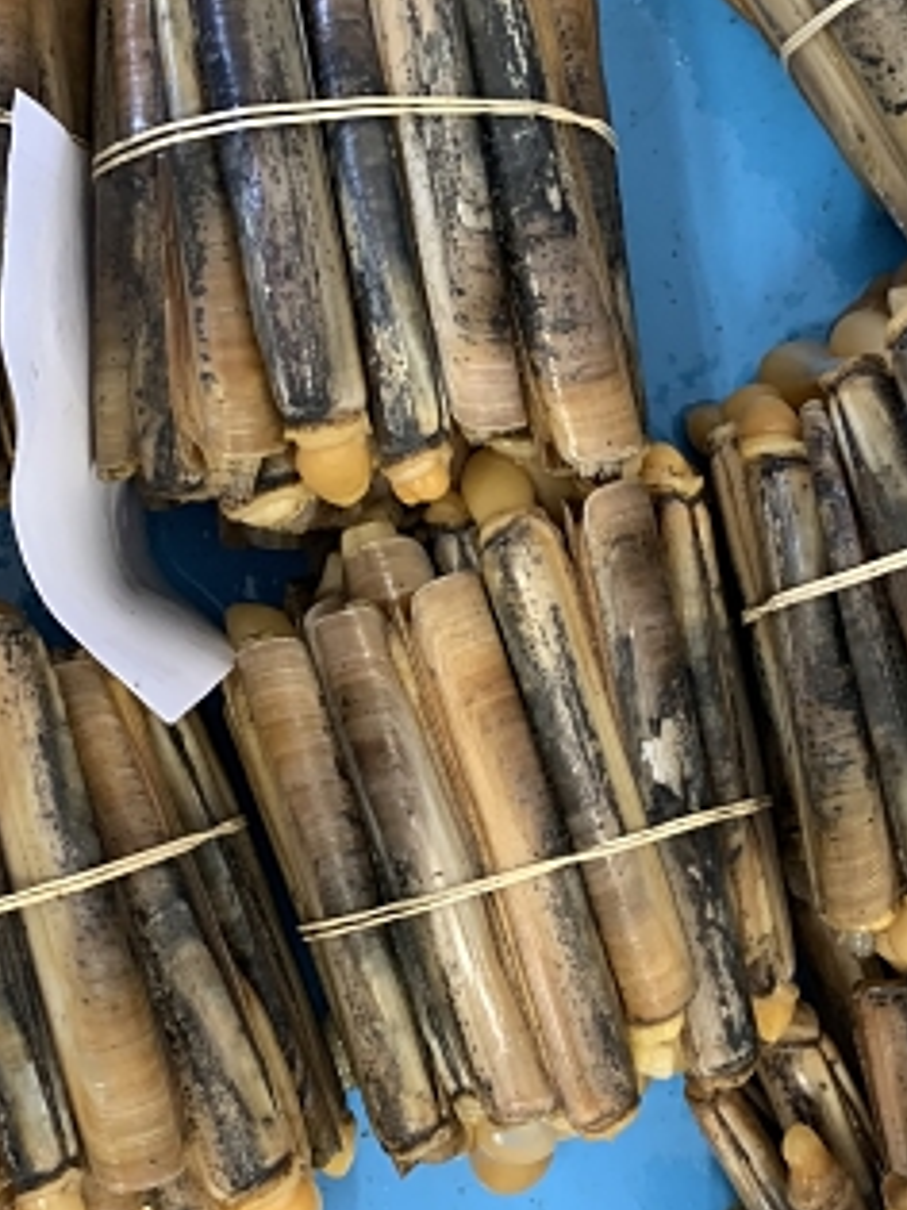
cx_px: 461
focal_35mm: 55
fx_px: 1923
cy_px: 647
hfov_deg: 26.5
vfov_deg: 34.9
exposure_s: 1/50
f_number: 1.8
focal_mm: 4.25
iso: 200
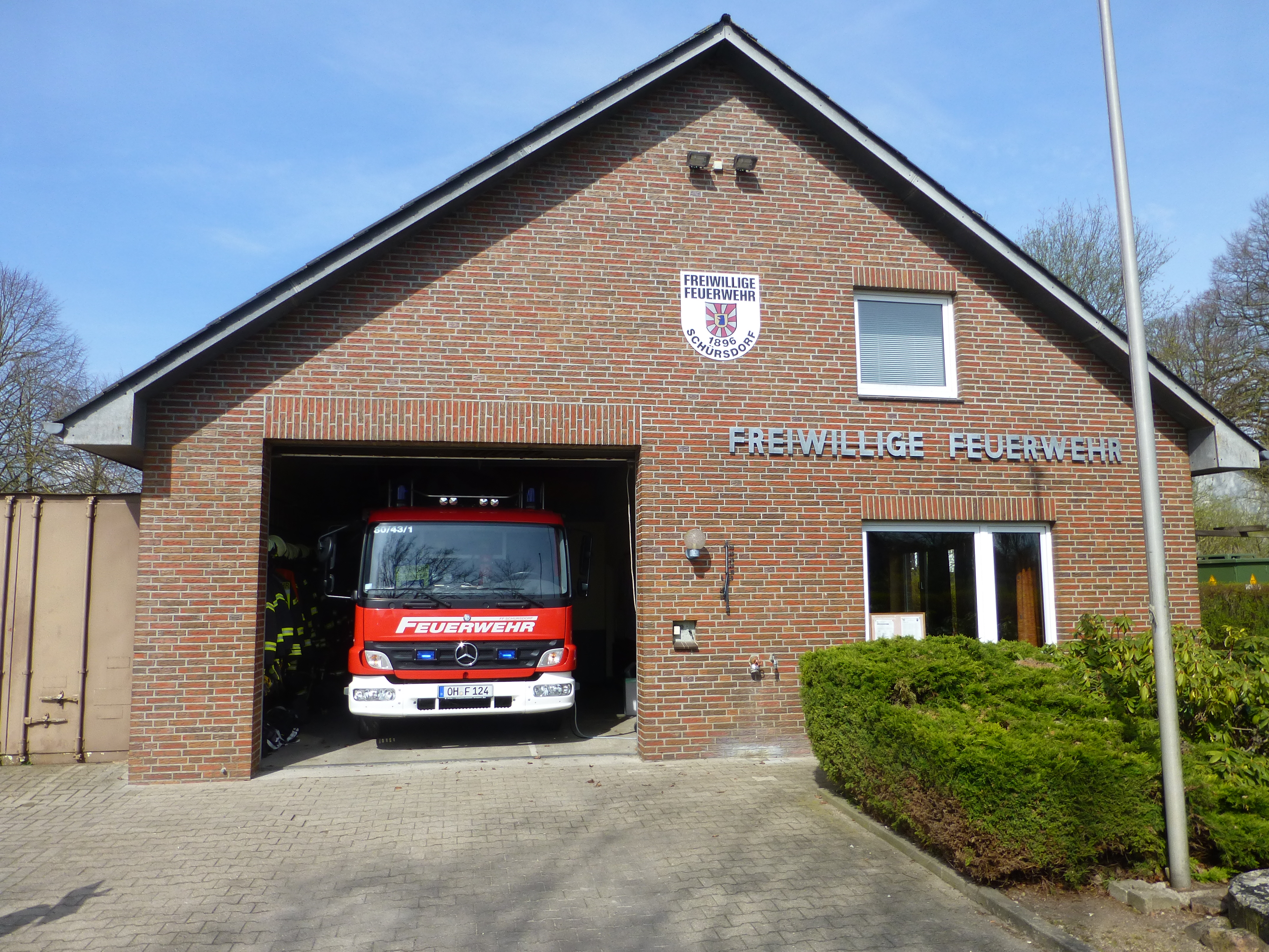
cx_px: 634
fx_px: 916
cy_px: 476
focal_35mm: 25
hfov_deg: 69.4
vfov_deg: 54.9
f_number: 4
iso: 100
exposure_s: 1/800
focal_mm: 4.3
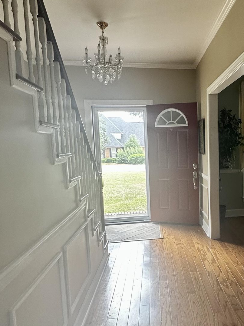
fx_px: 282
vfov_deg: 59.9
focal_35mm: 30
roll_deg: +0.8
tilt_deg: -5.9
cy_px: 173
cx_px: 207
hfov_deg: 43.7
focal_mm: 2.22
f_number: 2.2
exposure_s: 1/99
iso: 125
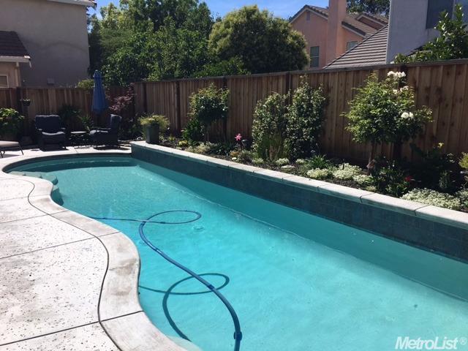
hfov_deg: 61.7
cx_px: 234
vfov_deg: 48.2
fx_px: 392
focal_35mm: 29
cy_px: 176
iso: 25
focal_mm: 4.15
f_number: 2.2
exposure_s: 1/2079
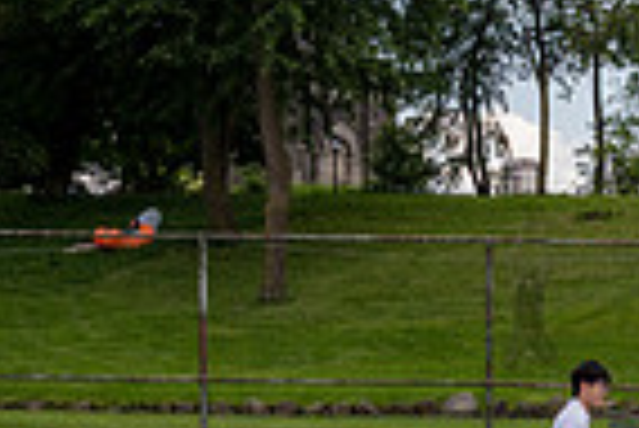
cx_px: 1012
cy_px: 491
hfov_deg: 13.2
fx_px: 2576
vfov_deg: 9.4
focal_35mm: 145
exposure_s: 1/500
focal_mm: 32
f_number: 6.3
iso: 250
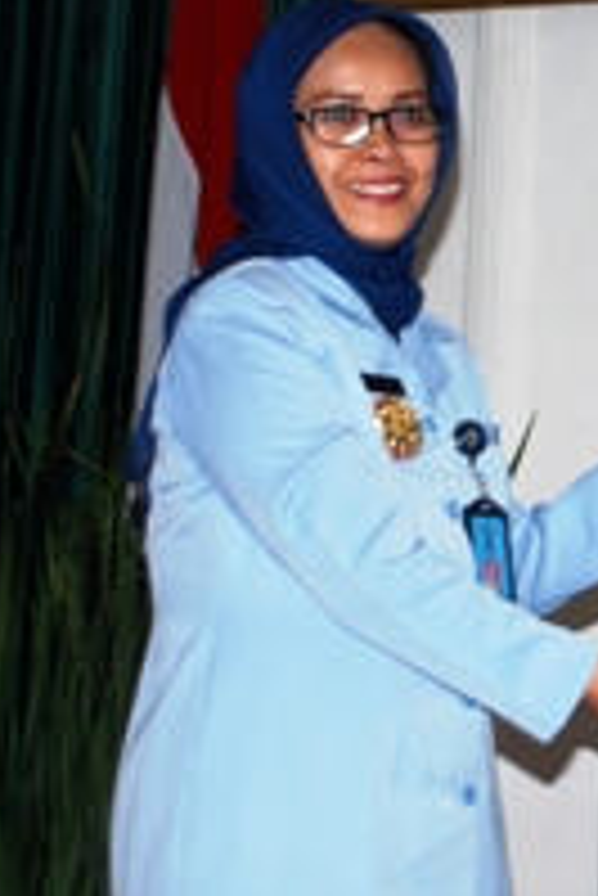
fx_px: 2938
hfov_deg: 11.2
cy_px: 437
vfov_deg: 17.3
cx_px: 899
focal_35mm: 118
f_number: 4.5
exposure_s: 1/60
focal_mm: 35
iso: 200
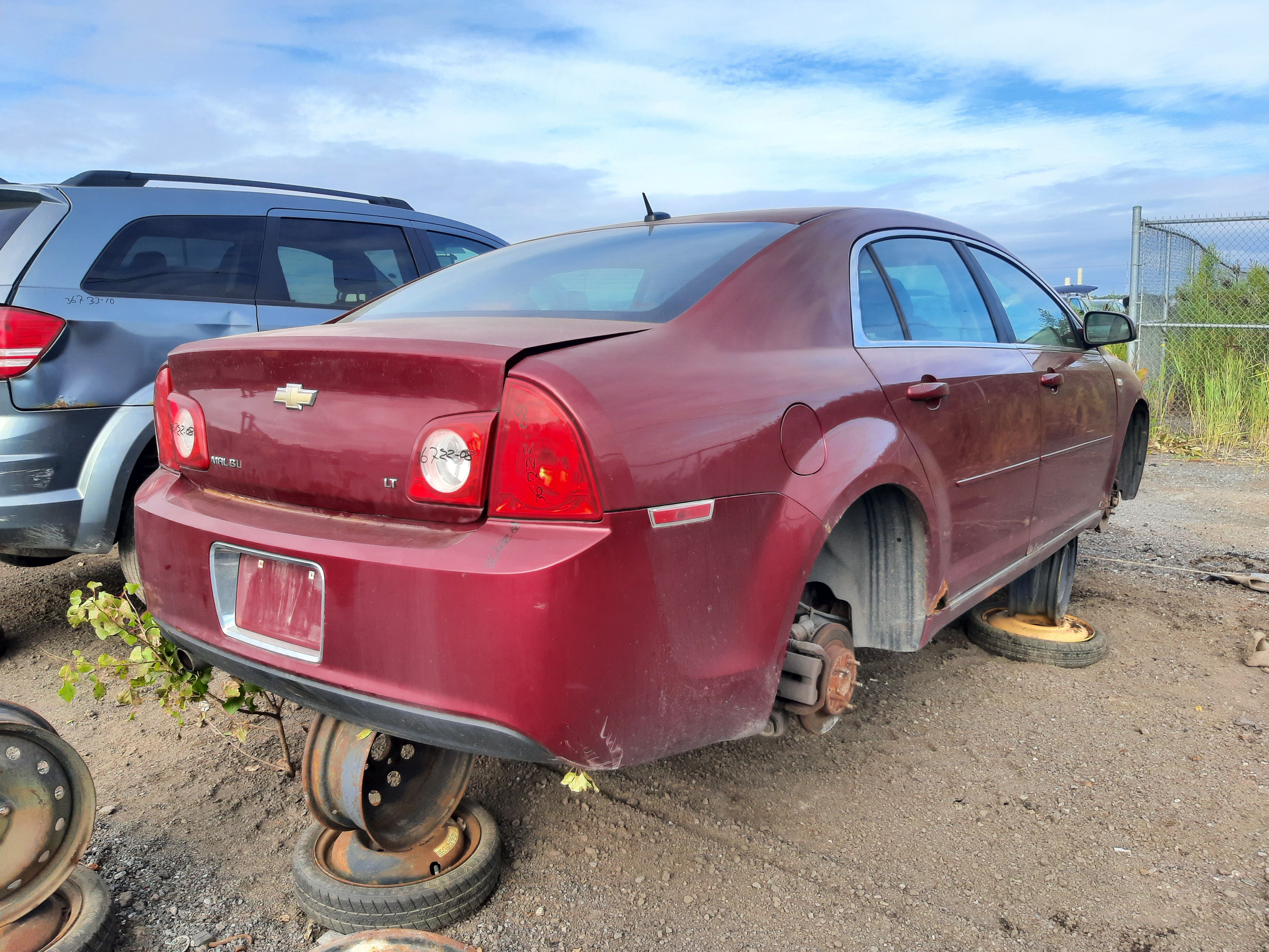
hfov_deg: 67.3
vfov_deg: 53.1
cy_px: 476
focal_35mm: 26
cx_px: 634
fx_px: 953
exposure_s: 1/606
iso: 40
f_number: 1.7
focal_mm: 3.92
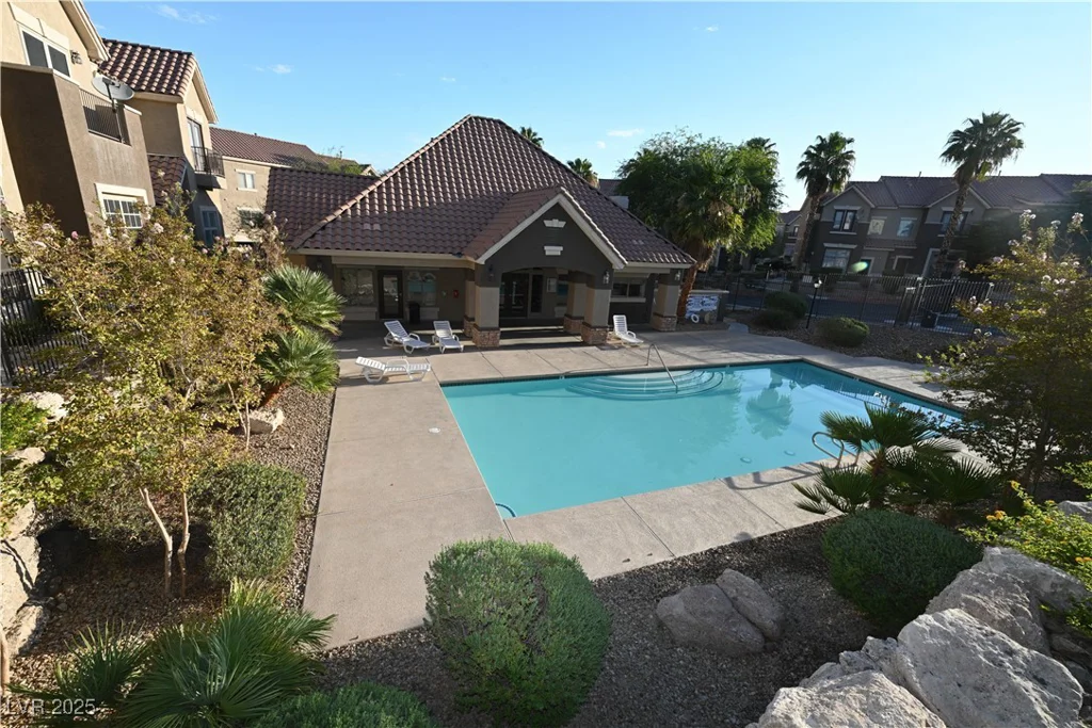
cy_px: 364
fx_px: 440
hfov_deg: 102.3
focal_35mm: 14
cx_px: 546
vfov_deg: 79.2
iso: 640
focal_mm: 14.5
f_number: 11
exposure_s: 1/200
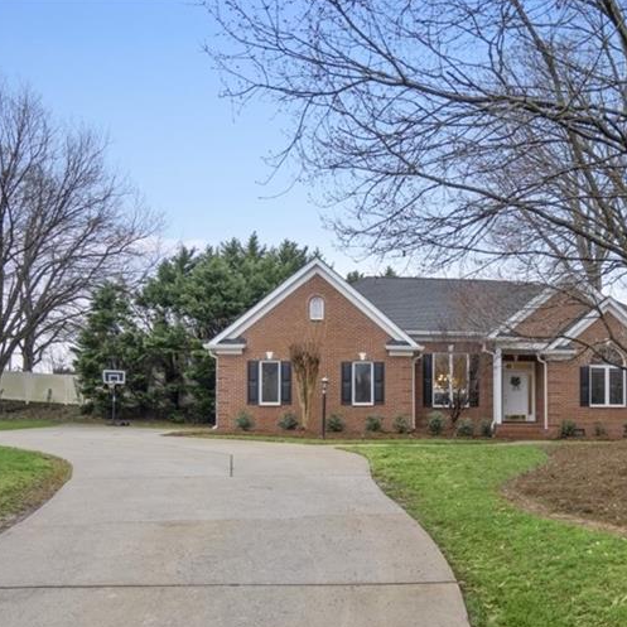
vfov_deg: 55.9
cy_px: 425
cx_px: 487
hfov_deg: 54.0
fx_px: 574
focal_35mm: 28
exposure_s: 1/160
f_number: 4
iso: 320
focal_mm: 16
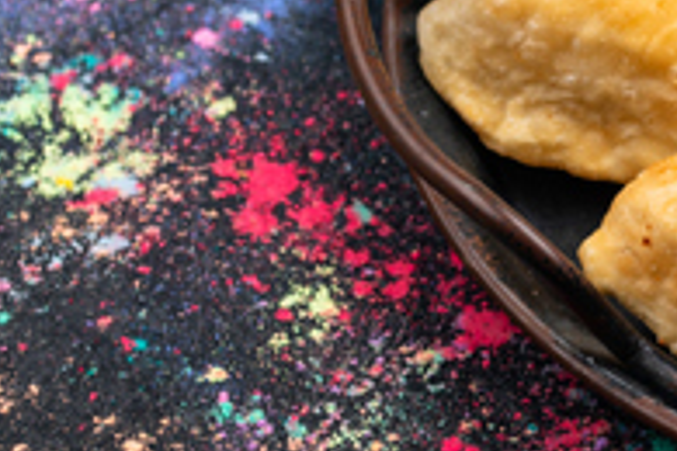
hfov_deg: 5.3
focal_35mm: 389
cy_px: -75
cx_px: 601
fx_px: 7315
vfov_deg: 3.5
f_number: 9
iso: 100
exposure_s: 1/125
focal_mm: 105
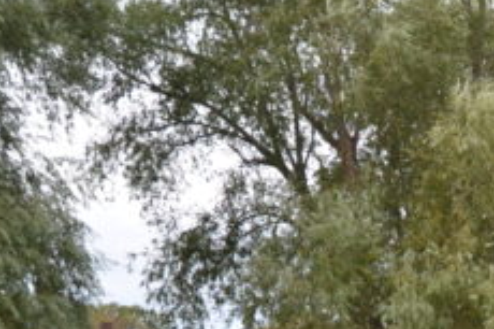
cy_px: 725
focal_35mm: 120
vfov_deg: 10.2
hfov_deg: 16.0
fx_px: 1645
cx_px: 677
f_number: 6.7
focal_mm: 18
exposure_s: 1/180
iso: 200
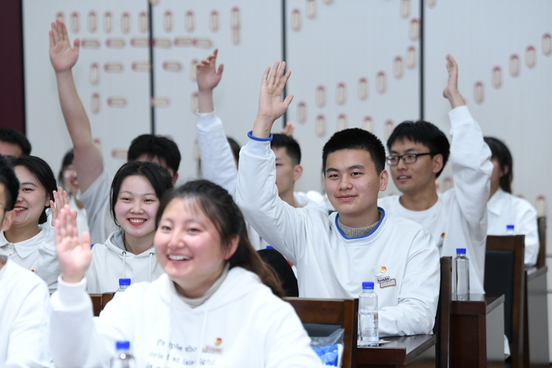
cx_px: 275
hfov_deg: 16.6
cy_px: 185
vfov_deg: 11.2
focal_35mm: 123
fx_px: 1886
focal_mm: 122
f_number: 3.5
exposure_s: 1/200
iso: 1250
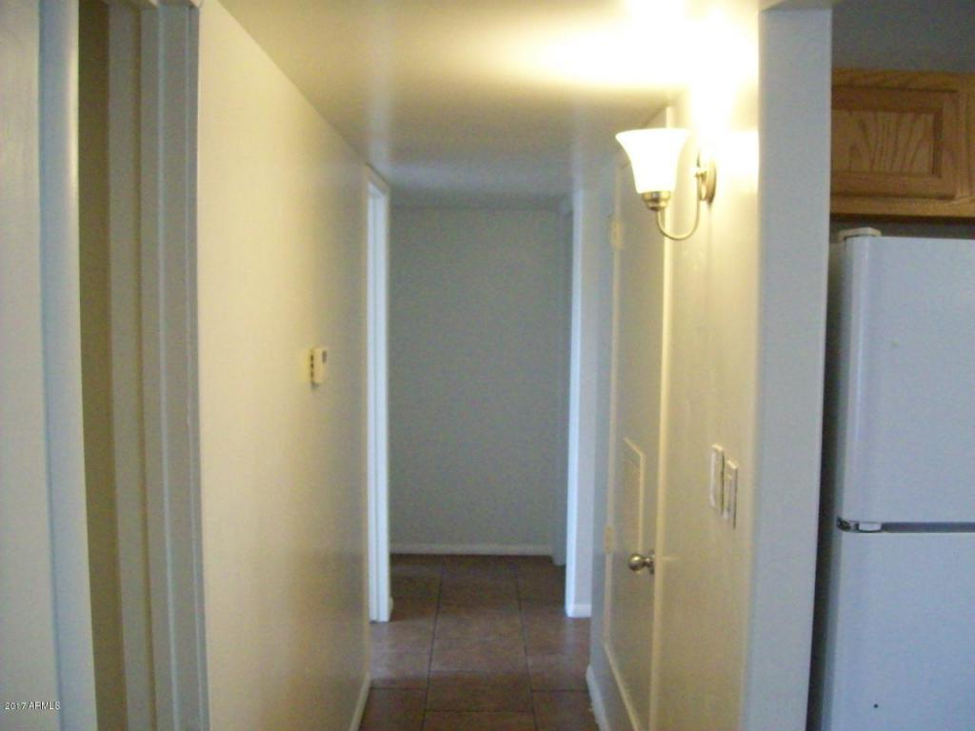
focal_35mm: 36
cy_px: 366
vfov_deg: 39.7
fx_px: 1014
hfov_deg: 51.4
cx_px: 488
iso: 402
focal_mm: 6
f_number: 2.7
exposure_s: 1/64
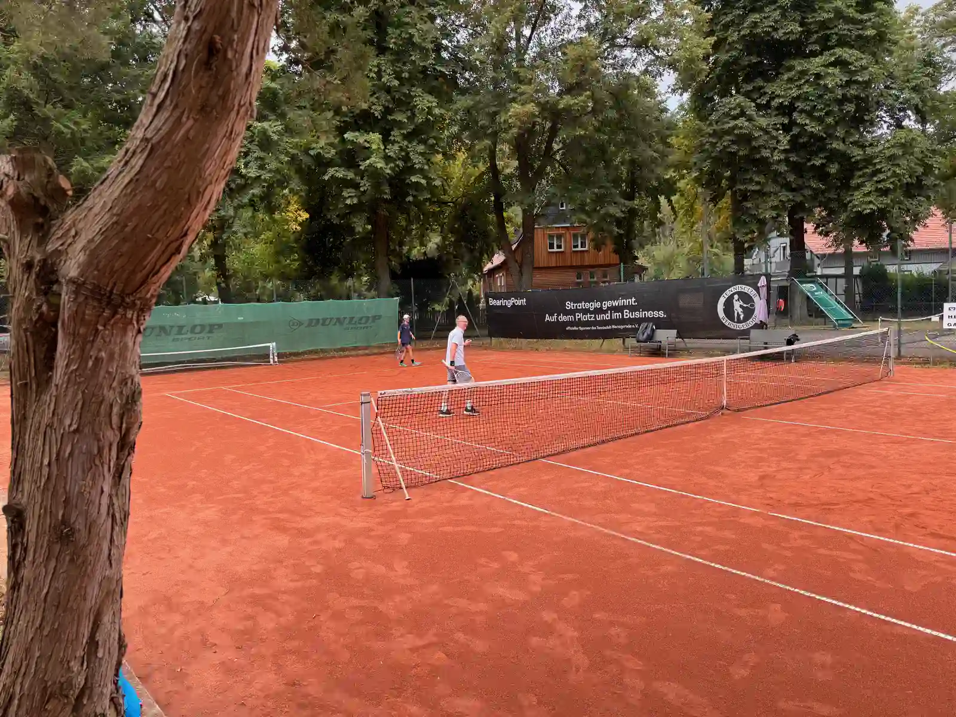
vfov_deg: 56.8
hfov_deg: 71.6
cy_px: 358
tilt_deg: -3.8
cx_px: 478
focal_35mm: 24
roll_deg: +1.7
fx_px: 663
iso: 80
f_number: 1.78
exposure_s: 1/477
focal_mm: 6.76
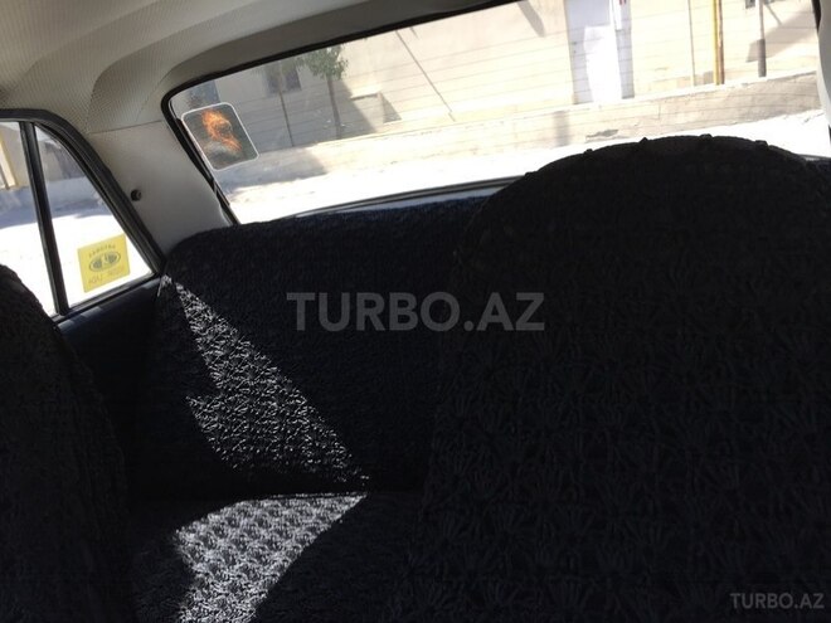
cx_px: 416
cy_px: 312
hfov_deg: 61.7
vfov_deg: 48.2
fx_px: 696
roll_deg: +10.4
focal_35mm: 29
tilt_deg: -14.5
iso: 32
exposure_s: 1/476
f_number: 2.2
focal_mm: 4.15
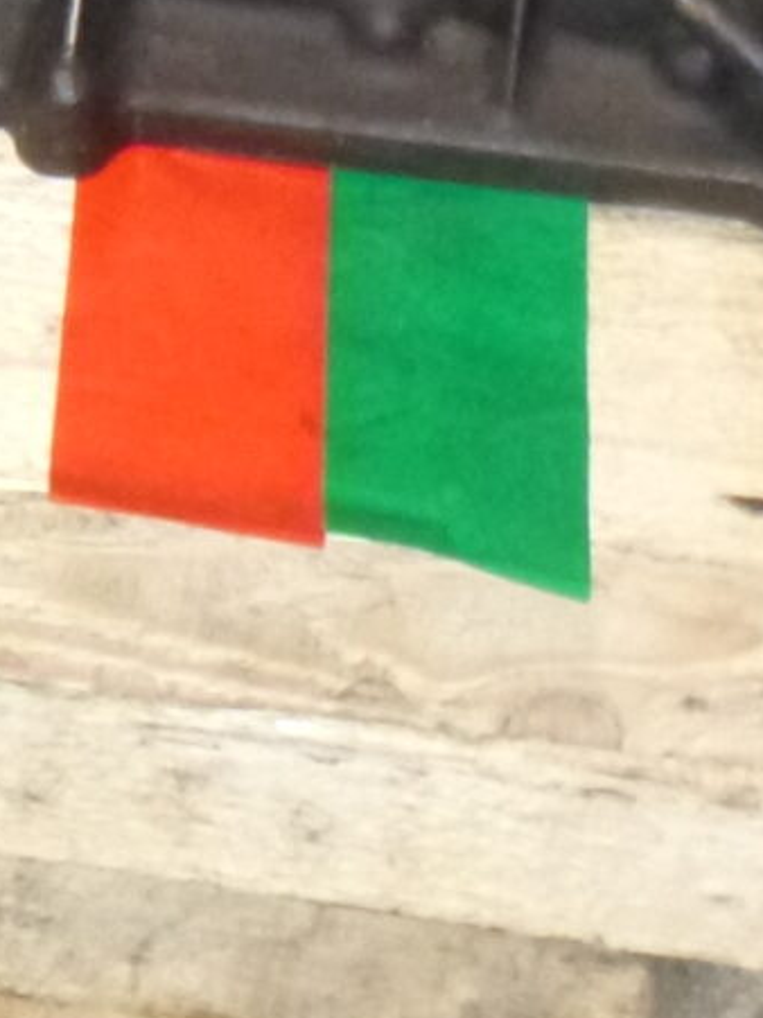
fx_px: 4175
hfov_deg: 10.4
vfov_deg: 12.7
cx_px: 203
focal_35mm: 142
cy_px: -808
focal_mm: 4.5
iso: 400
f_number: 3.9
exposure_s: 1/60
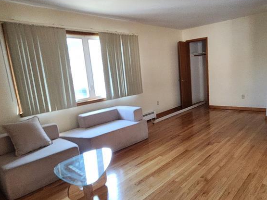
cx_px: 152
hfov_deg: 71.3
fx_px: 185
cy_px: 109
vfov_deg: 56.7
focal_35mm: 24
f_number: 2.2
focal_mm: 2.2
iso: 400
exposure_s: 1/60
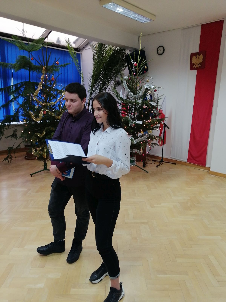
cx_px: 113
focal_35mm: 26
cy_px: 151
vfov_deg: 67.3
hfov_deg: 53.1
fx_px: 226
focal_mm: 3.95
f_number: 1.8
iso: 100
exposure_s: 1/33.3
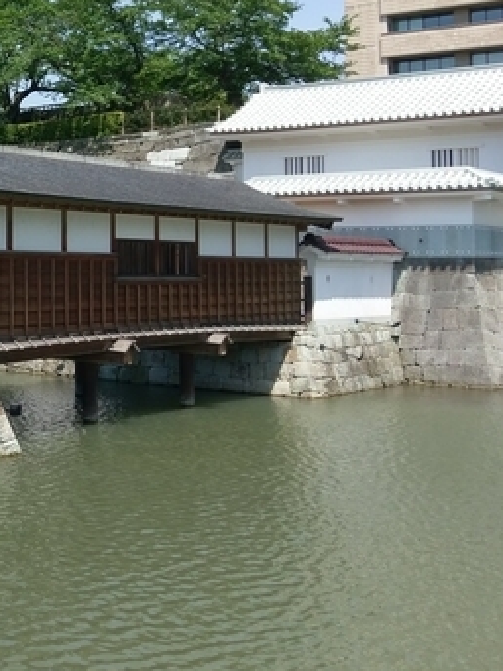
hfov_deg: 21.6
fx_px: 1181
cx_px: -159
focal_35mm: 61
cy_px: 189
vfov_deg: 31.2
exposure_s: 1/2341
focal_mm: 4.58
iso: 100
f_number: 1.8
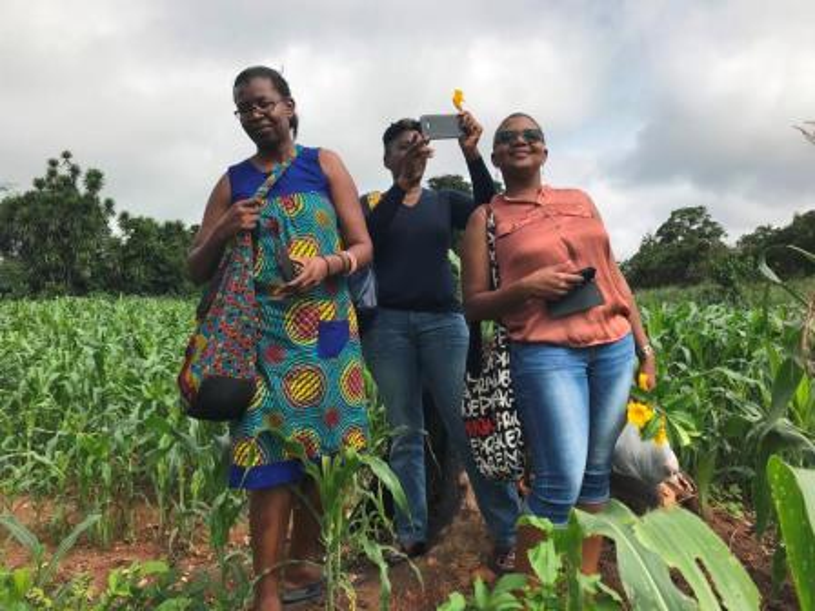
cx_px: 408
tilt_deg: +1.5
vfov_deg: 49.7
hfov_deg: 63.4
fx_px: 659
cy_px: 306
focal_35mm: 28
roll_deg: +2.1
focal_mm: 3.99
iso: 20
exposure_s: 1/2519
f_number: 1.8
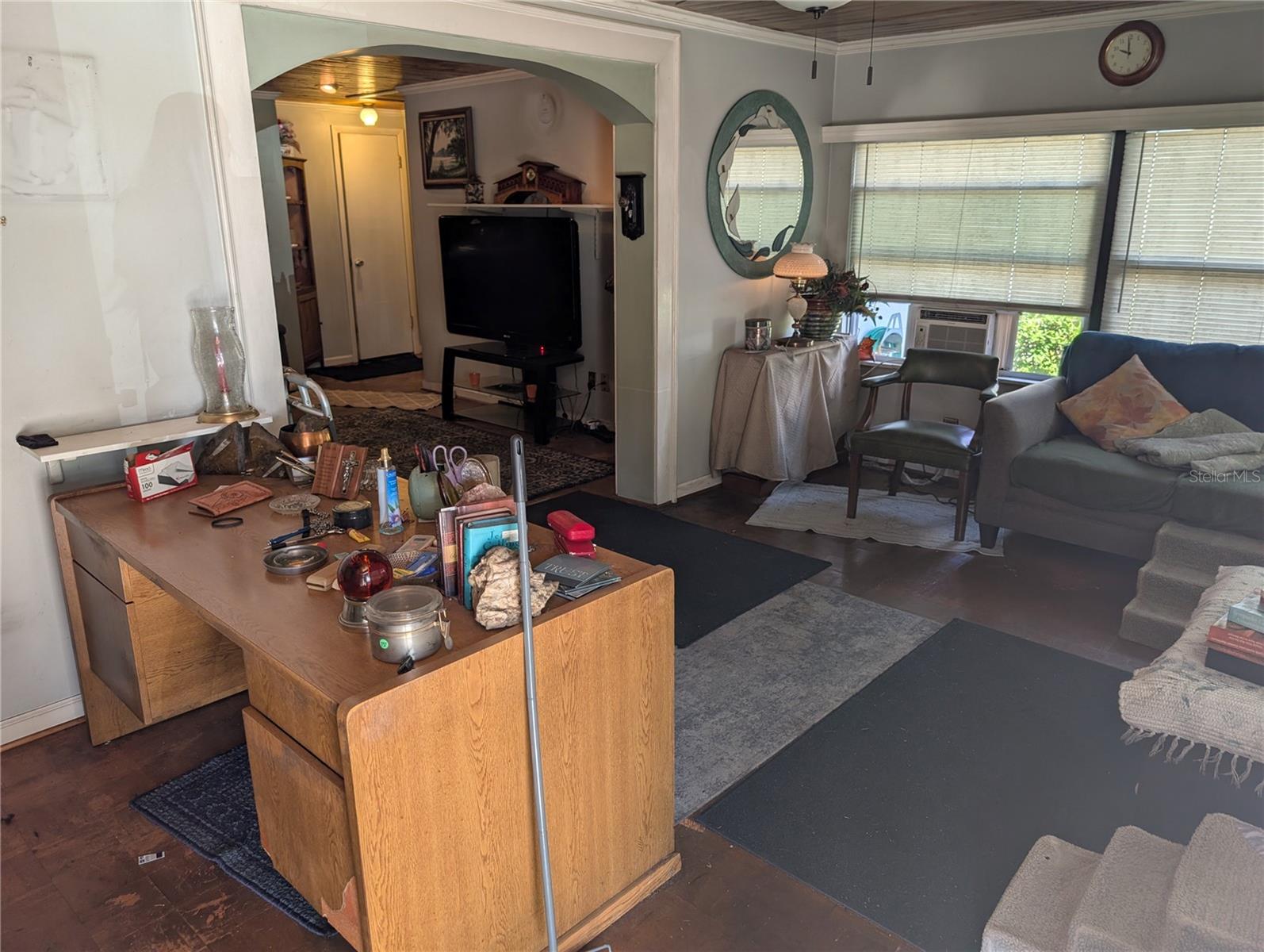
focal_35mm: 24
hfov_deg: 71.5
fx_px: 878
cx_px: 632
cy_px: 476
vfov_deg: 56.9
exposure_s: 1/148
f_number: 1.68
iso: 21
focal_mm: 6.9
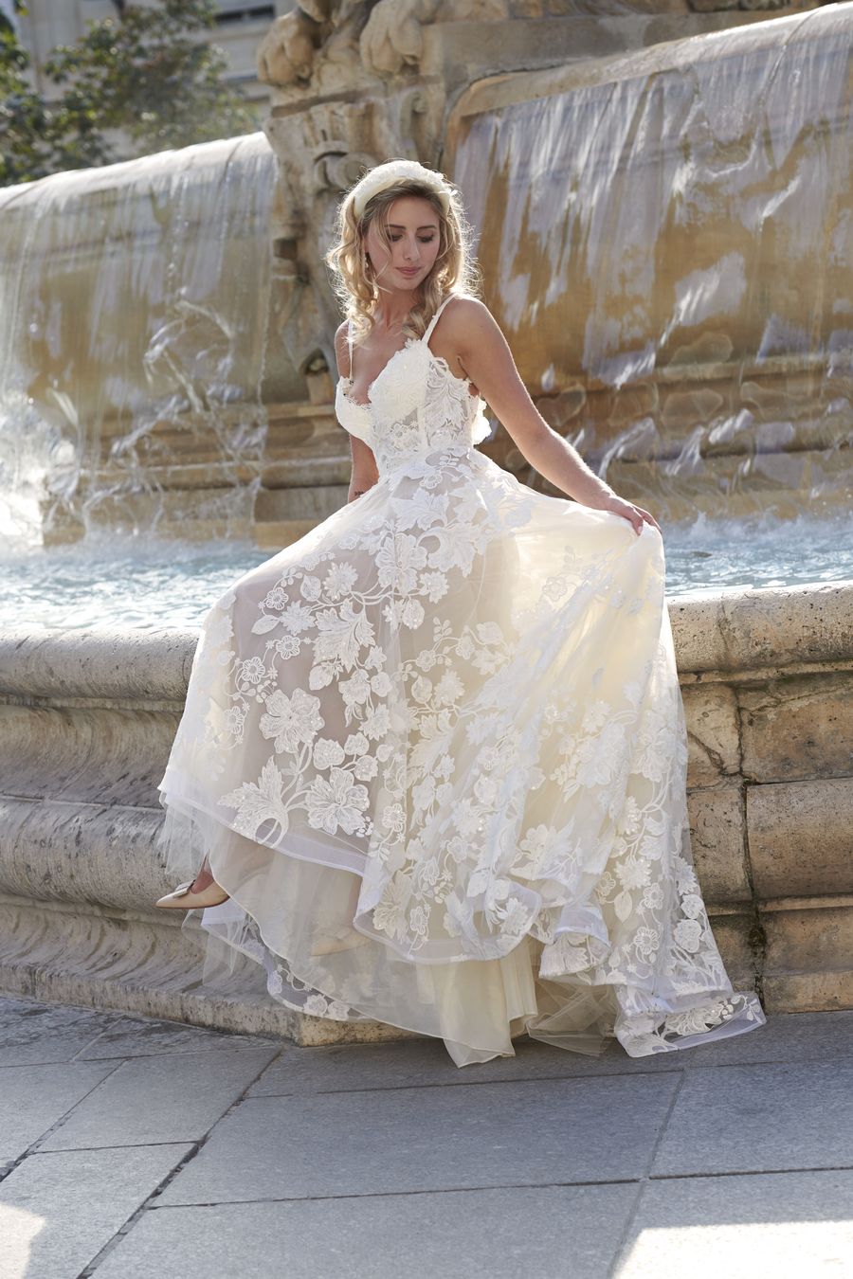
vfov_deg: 20.8
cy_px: 640
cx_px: 426
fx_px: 3483
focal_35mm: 98
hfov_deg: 14.0
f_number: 7.1
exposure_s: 1/500
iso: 400
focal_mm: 98
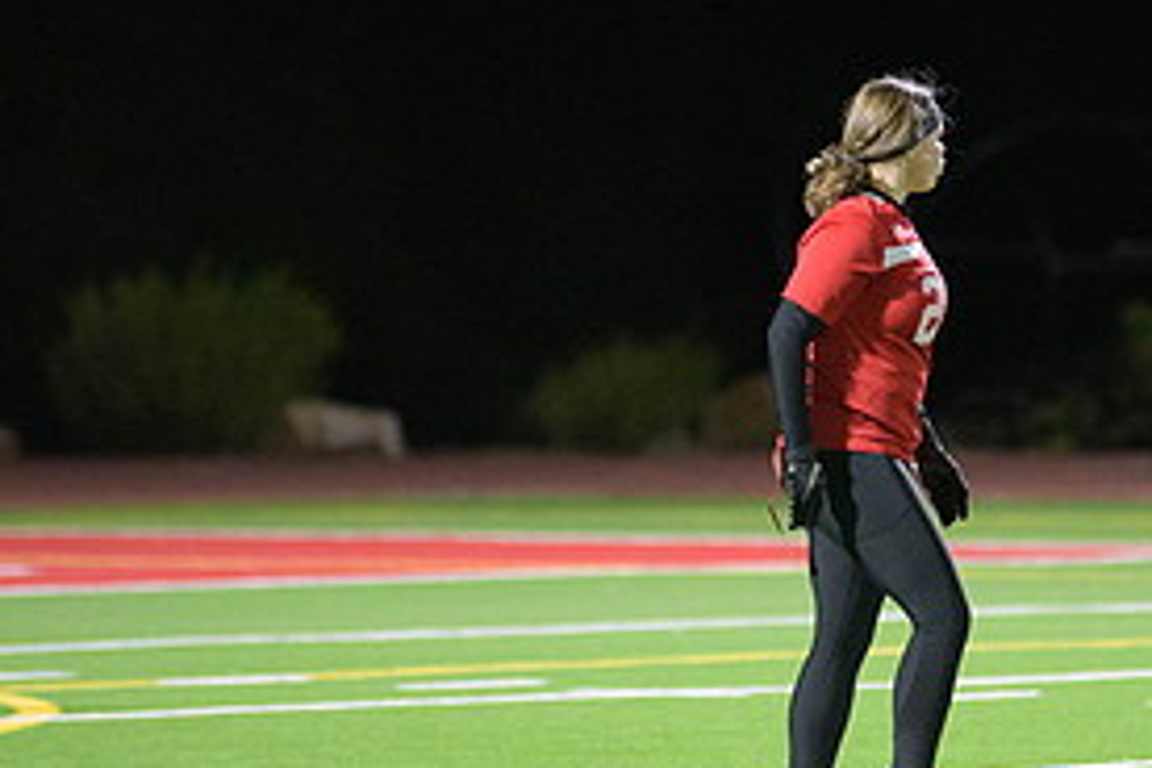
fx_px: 13471
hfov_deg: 4.9
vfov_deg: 3.3
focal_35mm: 421
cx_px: 877
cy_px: 328
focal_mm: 200
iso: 7200
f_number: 2.8
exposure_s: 1/640
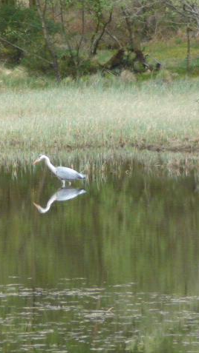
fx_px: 5802
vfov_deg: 3.5
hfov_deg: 2.0
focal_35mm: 618
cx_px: 54
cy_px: 177
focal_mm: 68.8
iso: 250
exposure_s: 1/125
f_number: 5.9
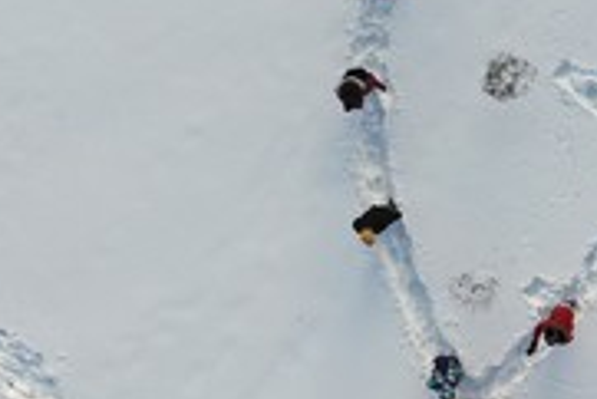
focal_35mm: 88
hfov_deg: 21.7
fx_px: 1460
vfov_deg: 15.4
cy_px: 56
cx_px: 676
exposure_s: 1/120
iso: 100
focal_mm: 10.26
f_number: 4
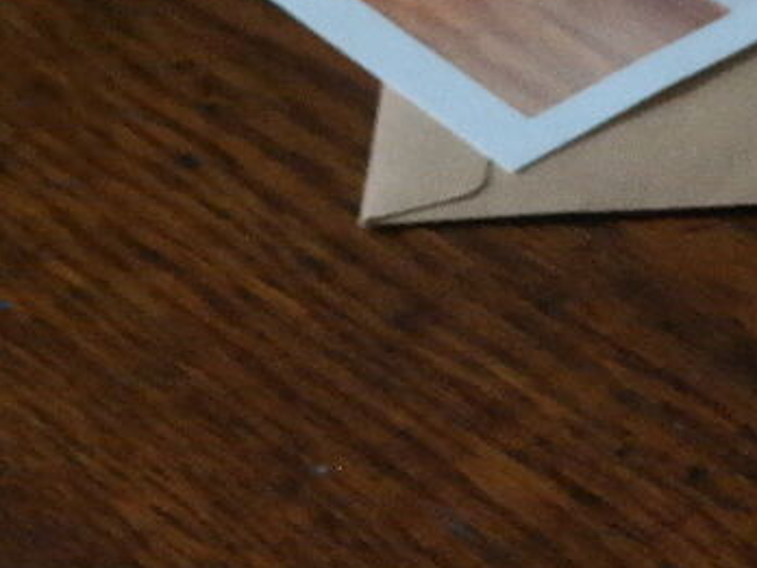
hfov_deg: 11.0
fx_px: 3761
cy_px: 803
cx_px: 1183
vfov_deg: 8.5
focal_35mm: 172
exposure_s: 1/30
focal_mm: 24
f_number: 5.6
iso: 3200
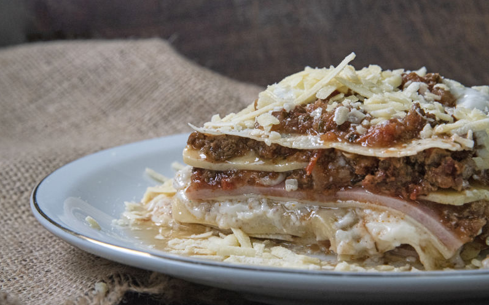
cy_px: 153
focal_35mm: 123
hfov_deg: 17.0
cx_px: 244
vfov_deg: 10.6
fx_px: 1639
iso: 2500
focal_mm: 120
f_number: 13
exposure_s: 1/500
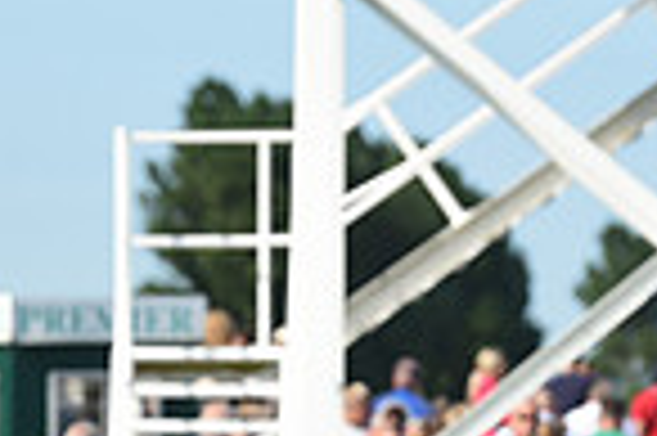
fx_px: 9807
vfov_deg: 2.5
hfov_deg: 3.8
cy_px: 816
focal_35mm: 538
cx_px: 76
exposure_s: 1/1600
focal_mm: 135
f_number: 5.6
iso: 400
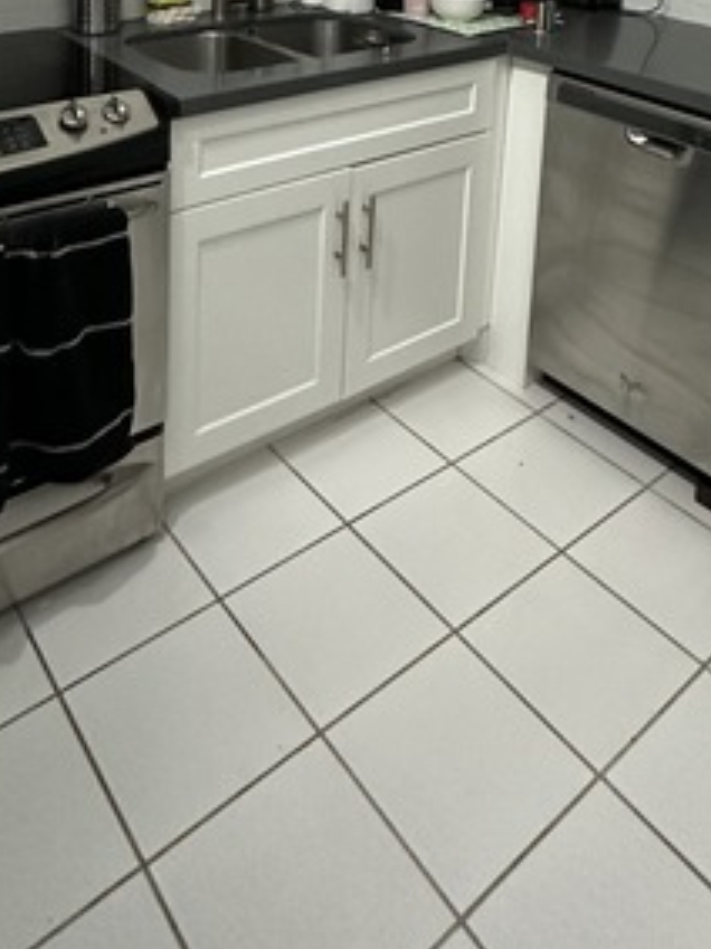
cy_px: -18
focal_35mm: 33
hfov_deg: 42.9
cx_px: 332
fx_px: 904
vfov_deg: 45.8
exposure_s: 1/60
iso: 500
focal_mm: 2.22
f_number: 2.2
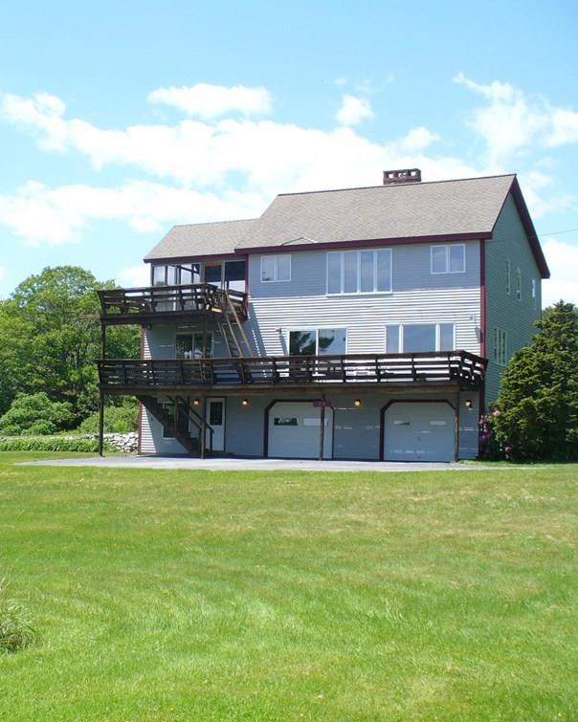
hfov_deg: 30.4
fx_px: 1048
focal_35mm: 49
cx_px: 161
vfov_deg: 38.0
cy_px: 361
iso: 80
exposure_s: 1/160
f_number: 5.6
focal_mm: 6.1
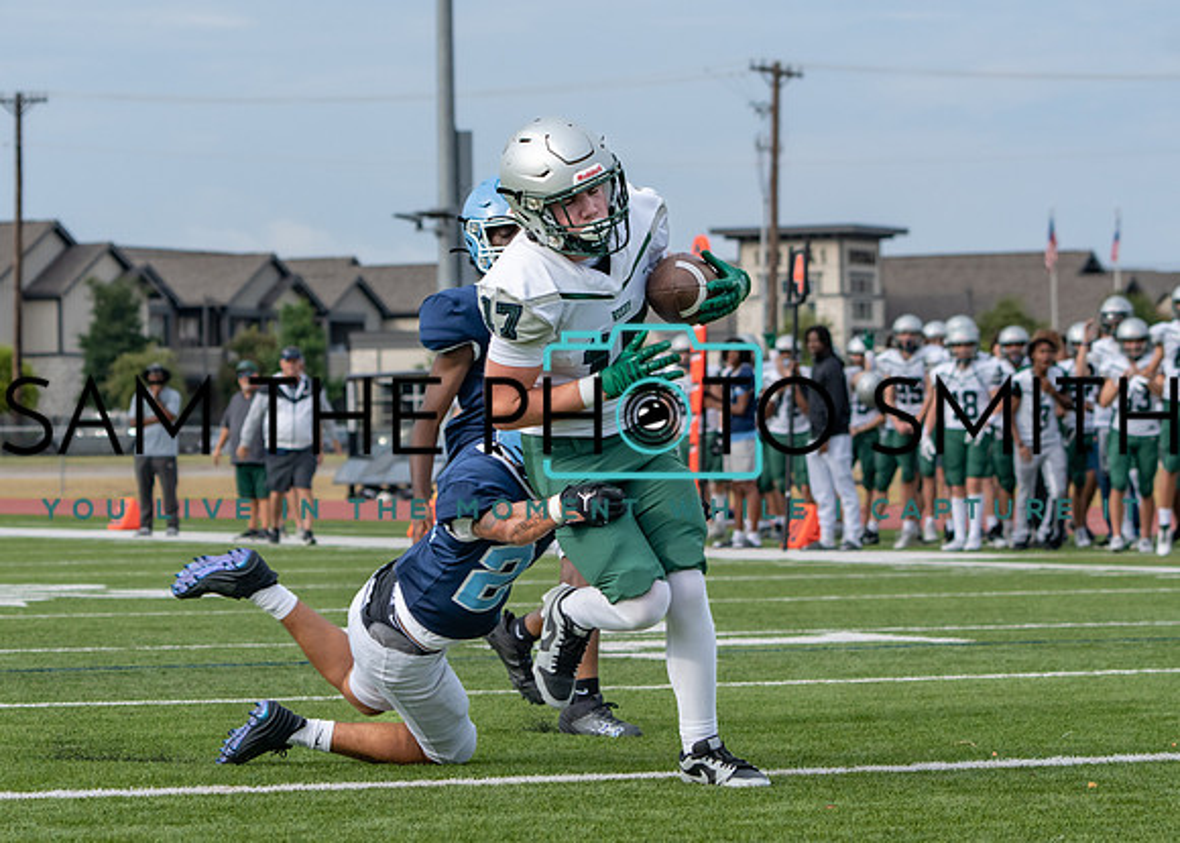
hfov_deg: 13.0
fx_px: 5192
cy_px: 427
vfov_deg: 9.3
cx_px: 532
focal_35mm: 155
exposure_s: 1/1250
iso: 320
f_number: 5.6
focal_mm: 100
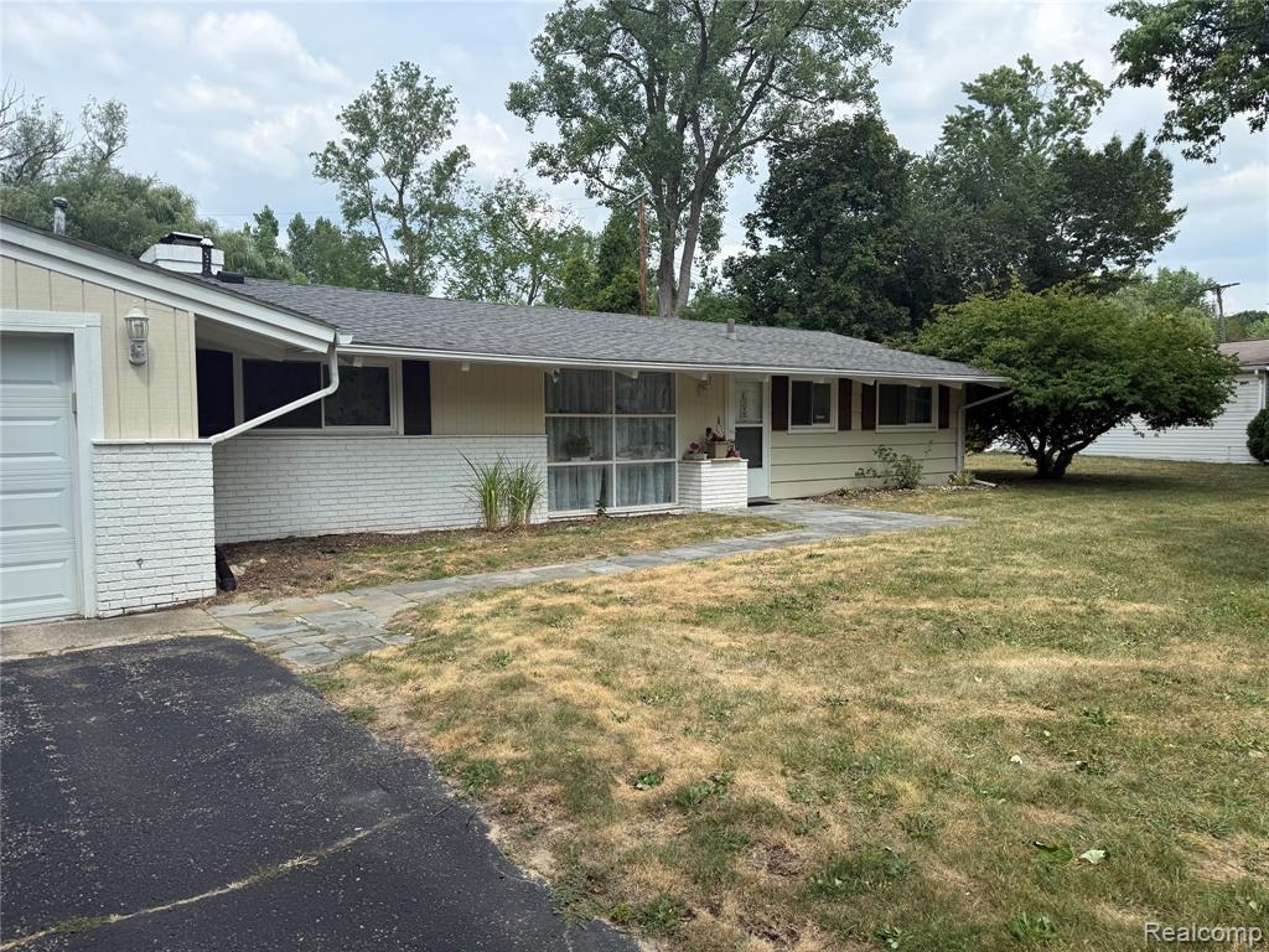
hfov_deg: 71.6
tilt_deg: -3.6
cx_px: 634
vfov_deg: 56.8
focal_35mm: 24
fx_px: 880
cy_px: 476
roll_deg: +0.7
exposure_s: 1/2801
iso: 80
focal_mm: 6.76
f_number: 1.78
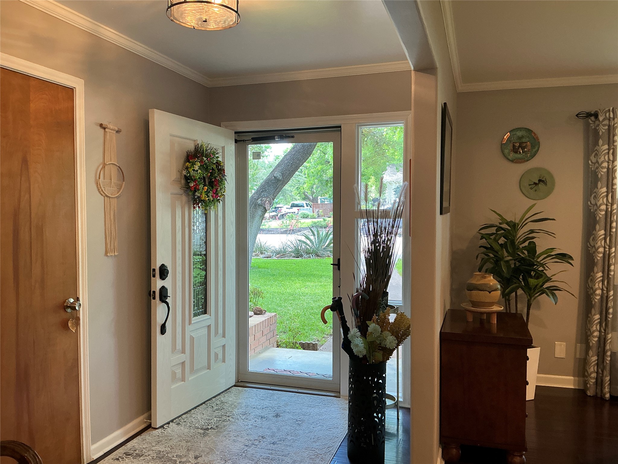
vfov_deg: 49.7
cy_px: 232
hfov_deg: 63.4
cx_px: 309
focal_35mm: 28
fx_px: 500
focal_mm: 3
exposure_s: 1/60
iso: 80
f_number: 1.8
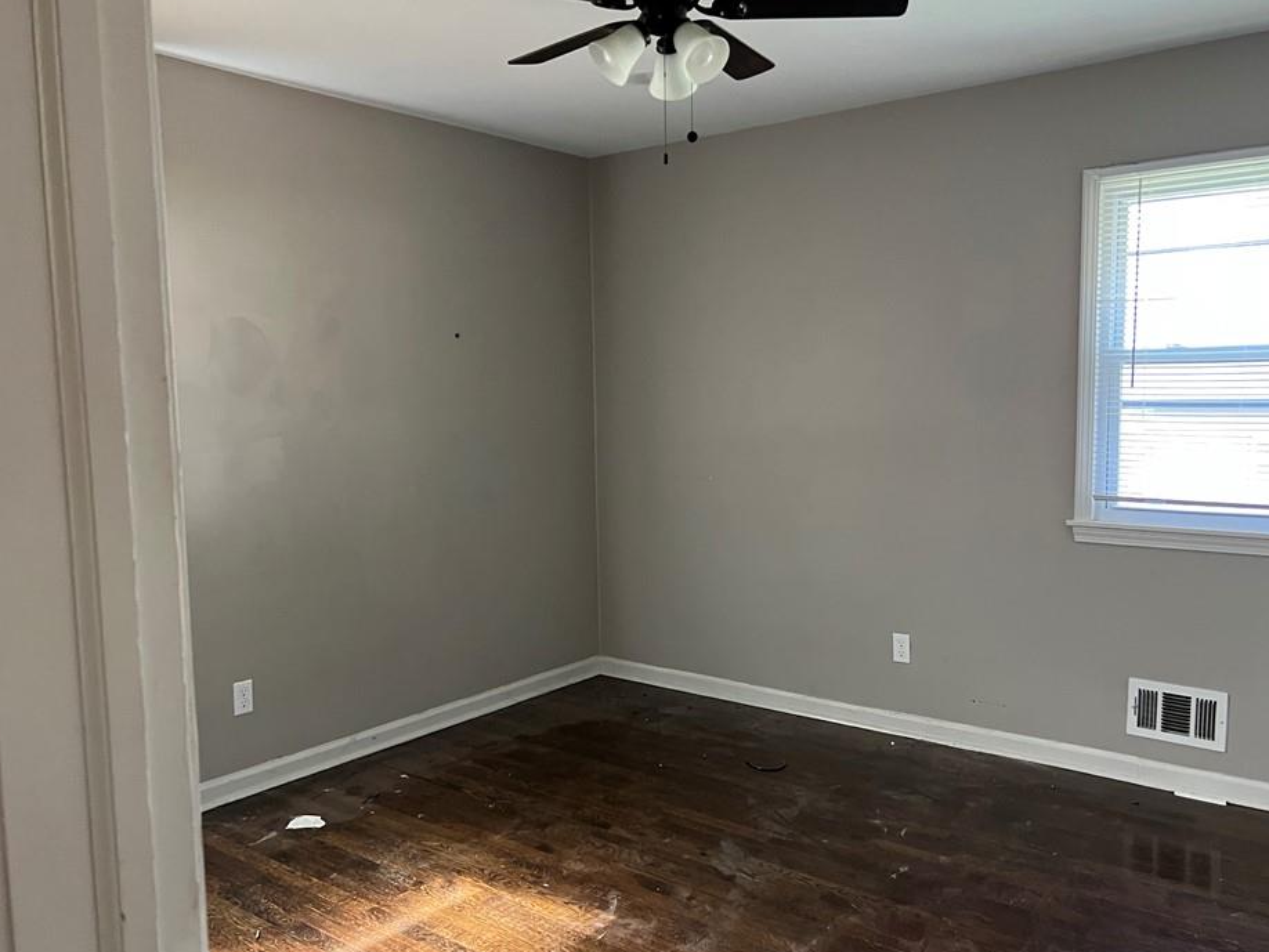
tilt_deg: -4.5
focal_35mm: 29
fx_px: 1063
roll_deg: +1.9
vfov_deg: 48.2
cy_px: 486
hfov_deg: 61.6
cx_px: 641
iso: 500
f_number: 1.5
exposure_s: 1/51
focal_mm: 5.7
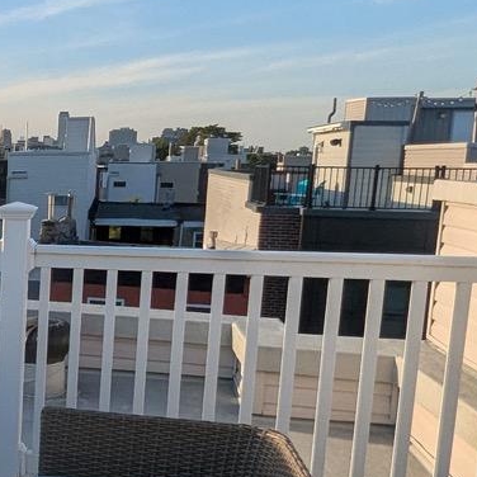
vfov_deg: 36.0
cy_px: 270
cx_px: -173
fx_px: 733
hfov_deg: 28.3
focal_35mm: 47
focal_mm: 1.95
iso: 58
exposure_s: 1/1513
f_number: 2.2
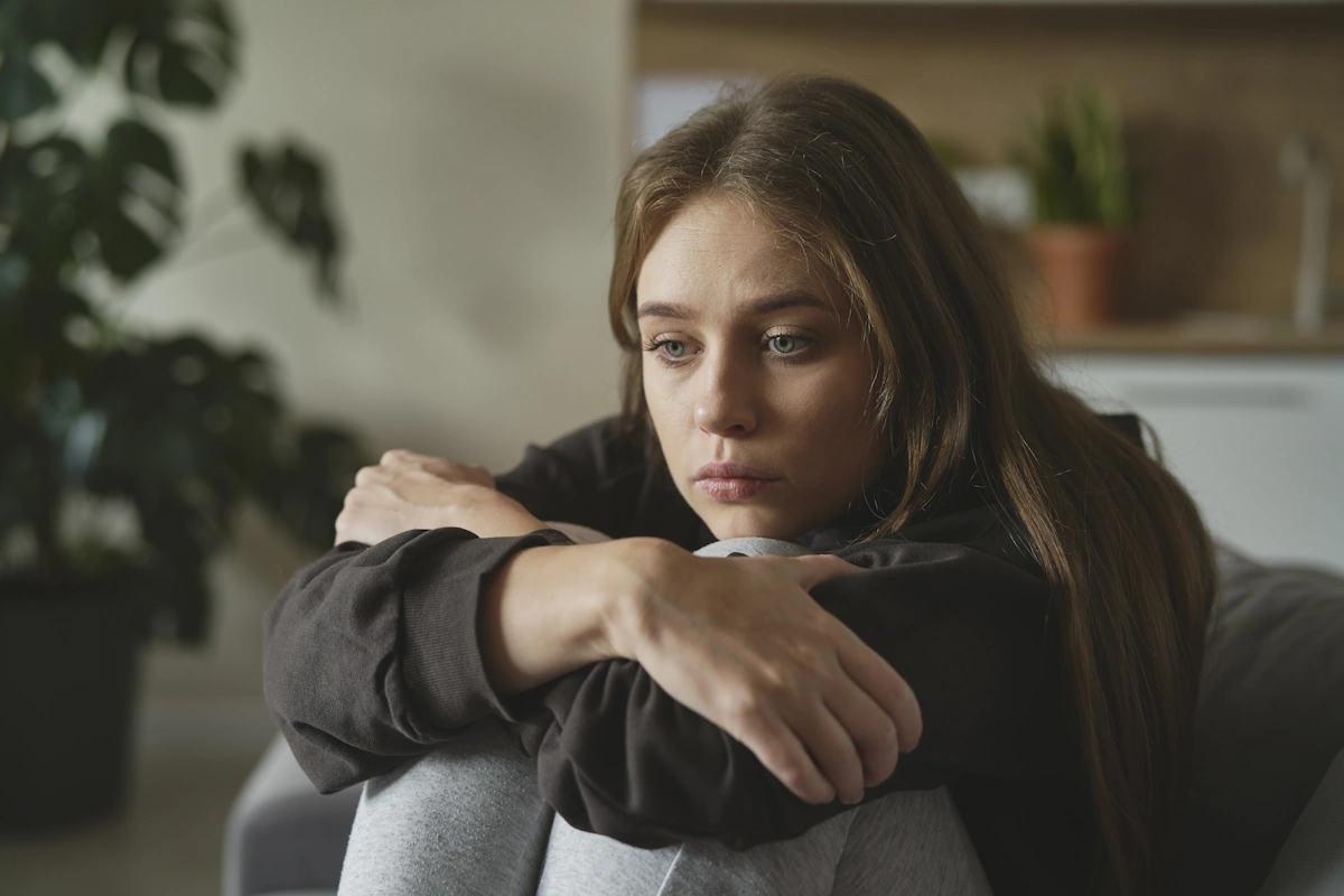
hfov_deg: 39.6
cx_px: 672
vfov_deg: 27.0
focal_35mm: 50
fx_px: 1867
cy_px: 448
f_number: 2
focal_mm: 50
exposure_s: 1/250
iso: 320
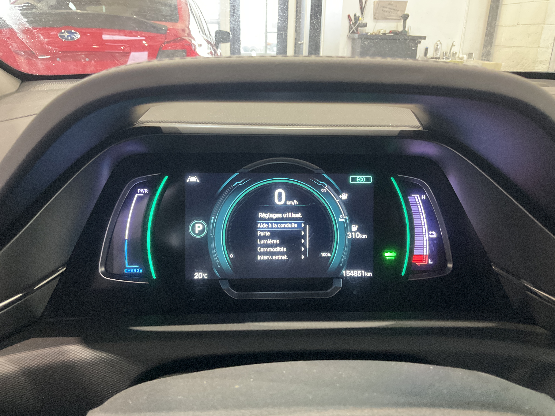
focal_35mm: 29
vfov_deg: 48.2
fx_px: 465
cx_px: 278
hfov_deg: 61.7
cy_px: 208
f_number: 1.8
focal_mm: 3
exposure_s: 1/40
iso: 320
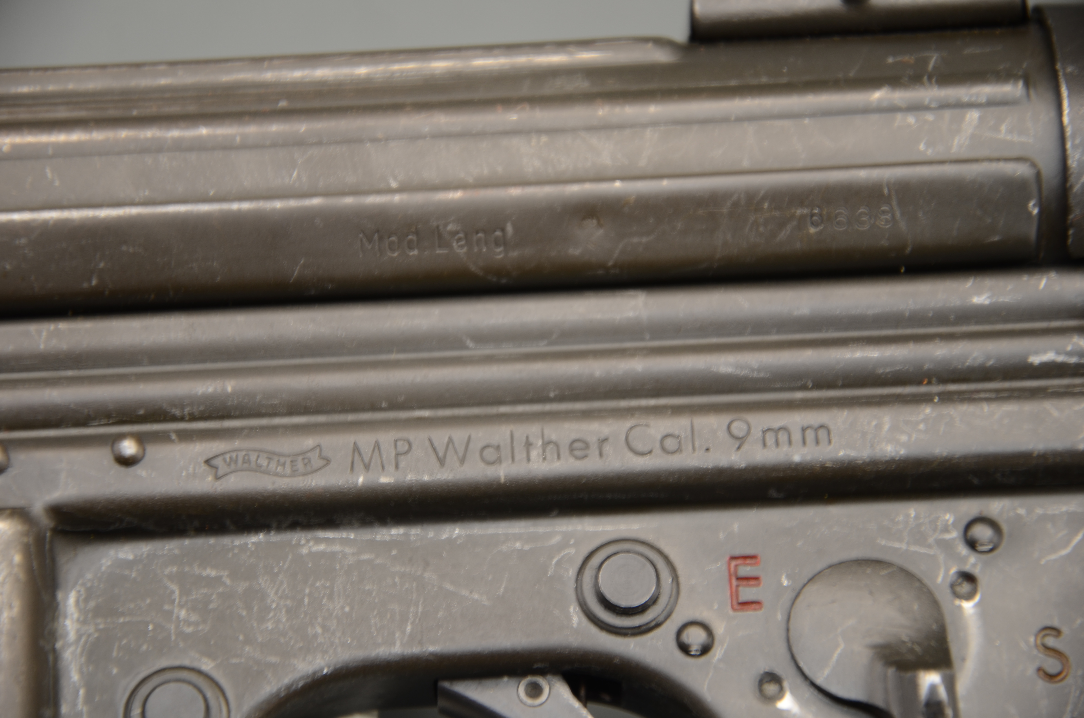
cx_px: 542
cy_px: 359
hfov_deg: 13.1
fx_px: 4733
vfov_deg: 8.7
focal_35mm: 158
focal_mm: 105
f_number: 5.6
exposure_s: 1/13
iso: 100
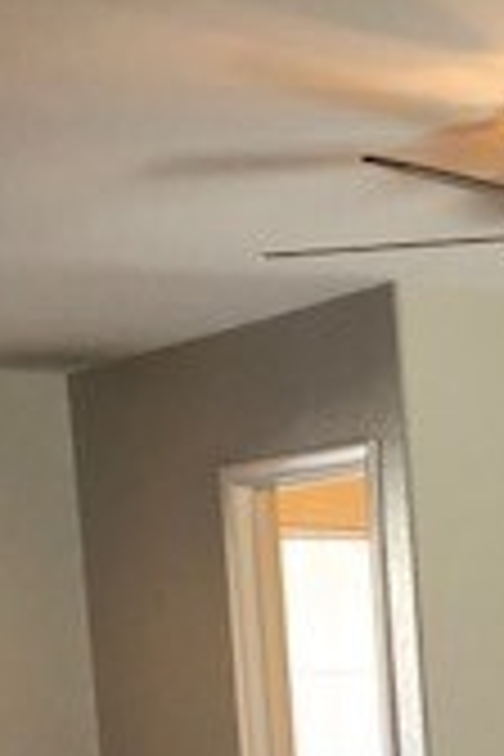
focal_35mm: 111
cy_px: 1166
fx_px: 2331
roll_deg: +1.4
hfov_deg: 11.5
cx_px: 891
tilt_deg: -10.6
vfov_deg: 16.6
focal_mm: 4
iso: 25
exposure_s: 1/30
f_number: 1.8
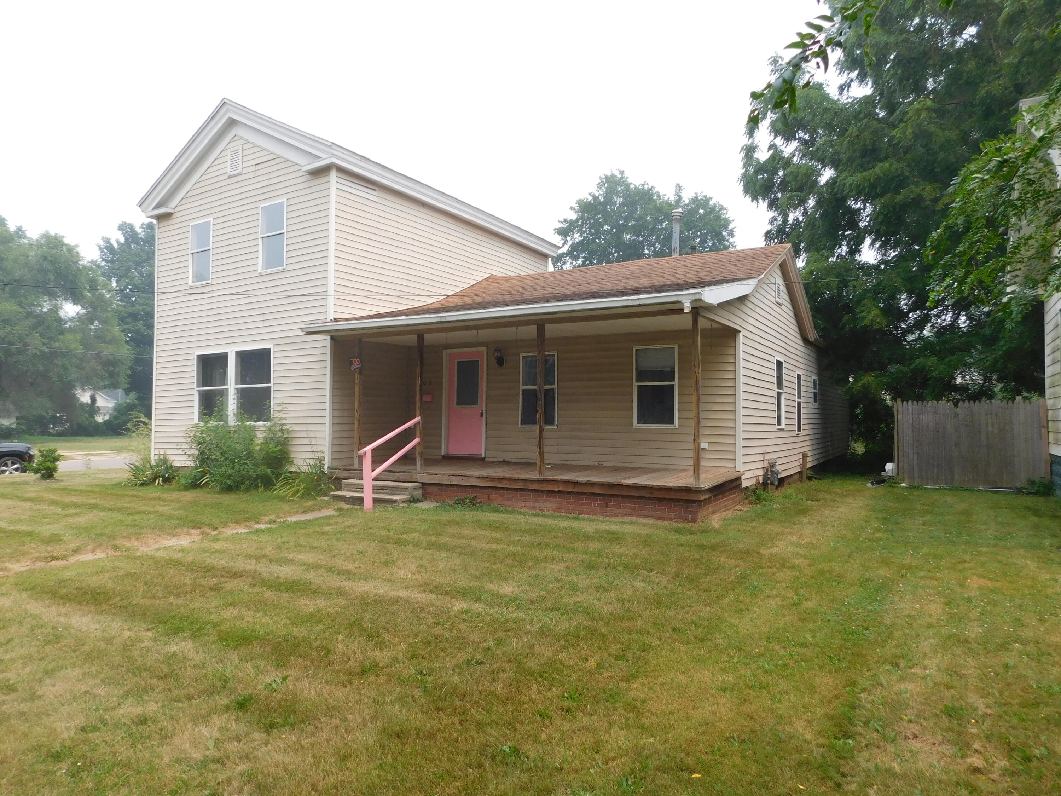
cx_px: 530
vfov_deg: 58.9
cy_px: 398
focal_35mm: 23
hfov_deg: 73.9
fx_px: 705
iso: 125
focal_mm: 4
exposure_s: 1/800
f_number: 3
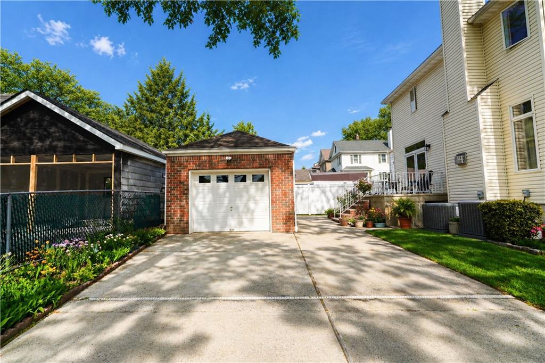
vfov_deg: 73.7
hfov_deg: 96.8
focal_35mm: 16
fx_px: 242
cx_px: 272
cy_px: 182
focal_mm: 16
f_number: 10
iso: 100
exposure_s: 1/160
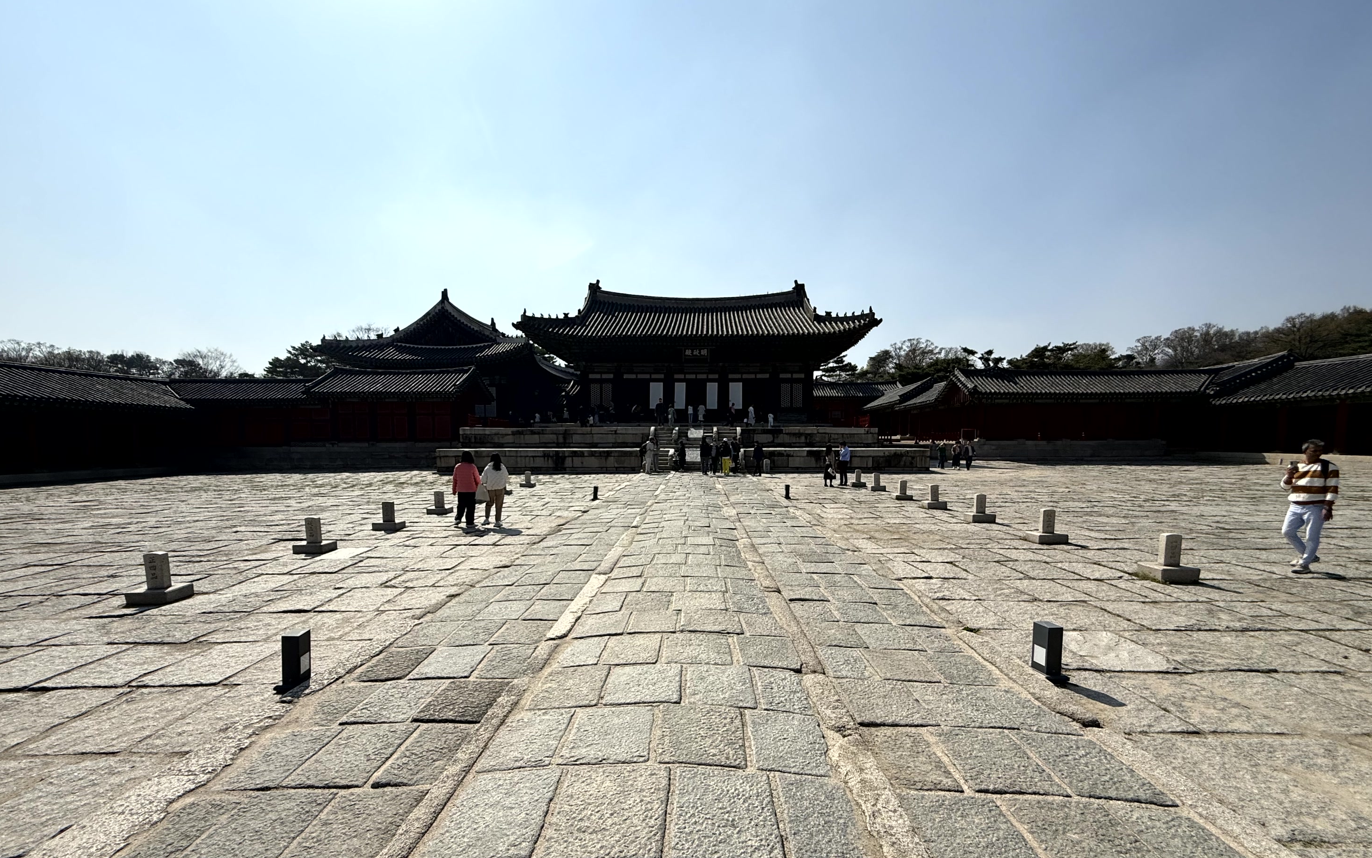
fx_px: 561
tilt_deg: -4.2
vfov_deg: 74.3
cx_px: 684
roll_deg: +0.1
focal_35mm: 15
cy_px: 494
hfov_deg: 101.5
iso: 50
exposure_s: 1/4149
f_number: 2.2
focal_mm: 2.22
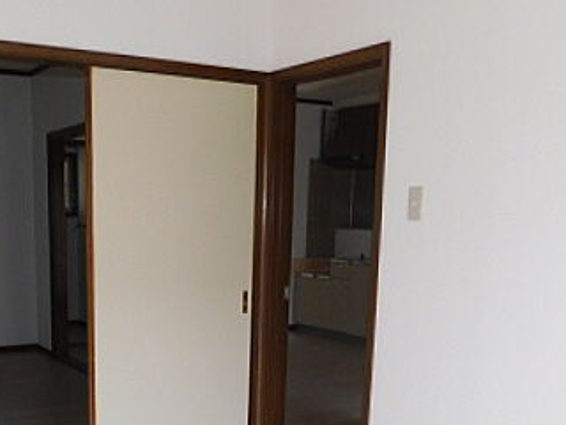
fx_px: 752
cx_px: 191
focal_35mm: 46
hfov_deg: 40.7
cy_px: 381
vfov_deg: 30.2
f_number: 3
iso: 200
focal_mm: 4
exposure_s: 1/30
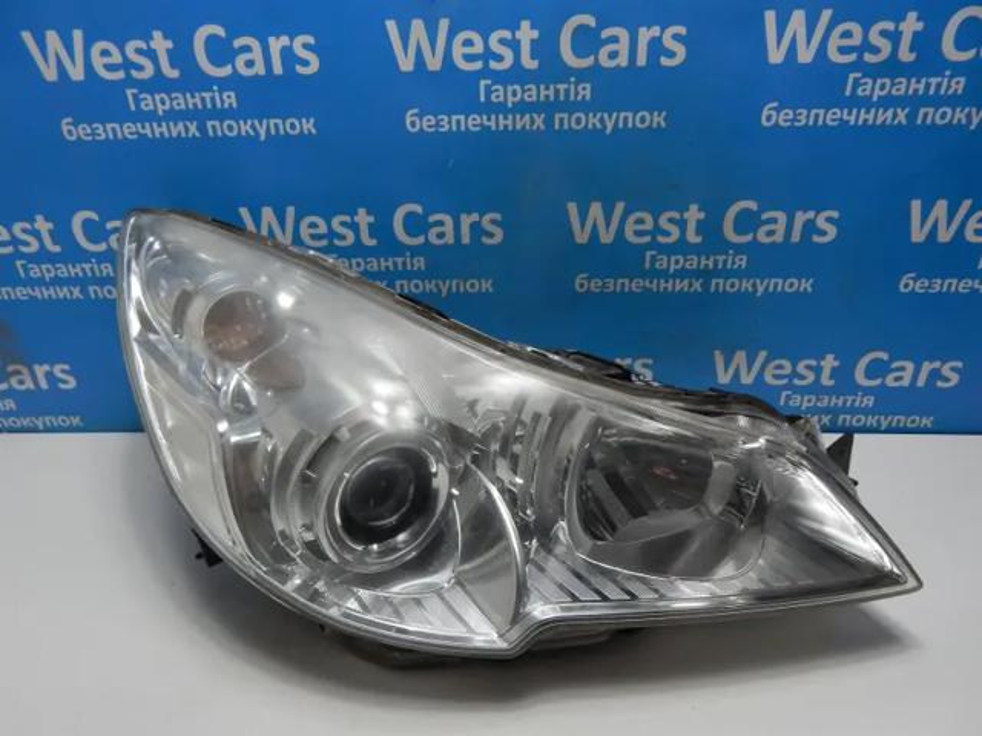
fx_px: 652
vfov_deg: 58.9
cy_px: 368
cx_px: 491
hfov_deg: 73.9
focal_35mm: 23
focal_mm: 4
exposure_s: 1/250
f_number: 3
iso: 400
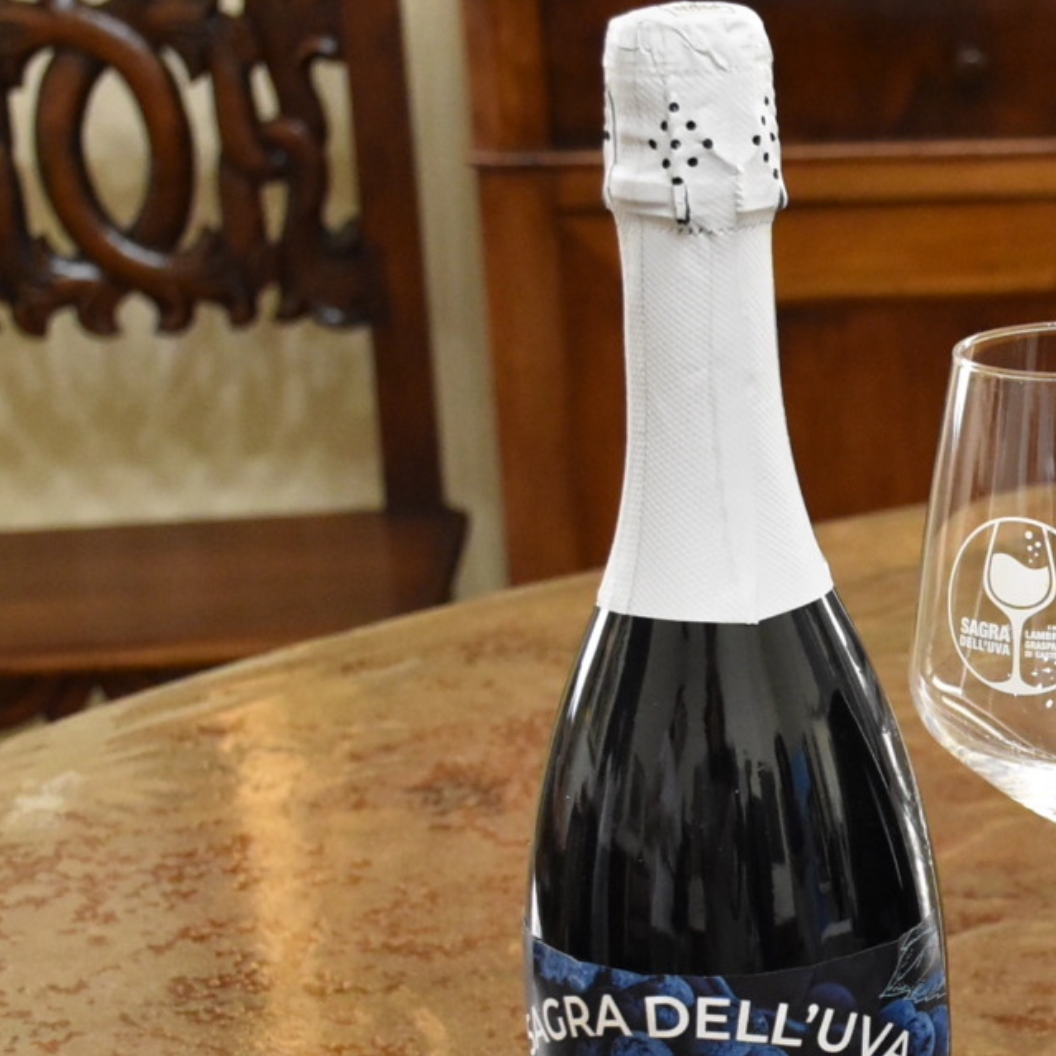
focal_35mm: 92
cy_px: 702
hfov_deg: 17.7
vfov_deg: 18.8
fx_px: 3175
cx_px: 1365
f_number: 5.6
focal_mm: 24
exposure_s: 1/50
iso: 3200
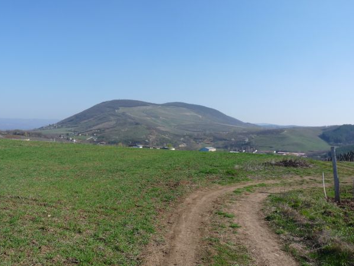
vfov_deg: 45.4
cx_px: 171
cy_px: 132
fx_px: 317
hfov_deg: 58.3
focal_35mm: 31
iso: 100
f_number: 5.6
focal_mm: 5.2
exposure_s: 1/400
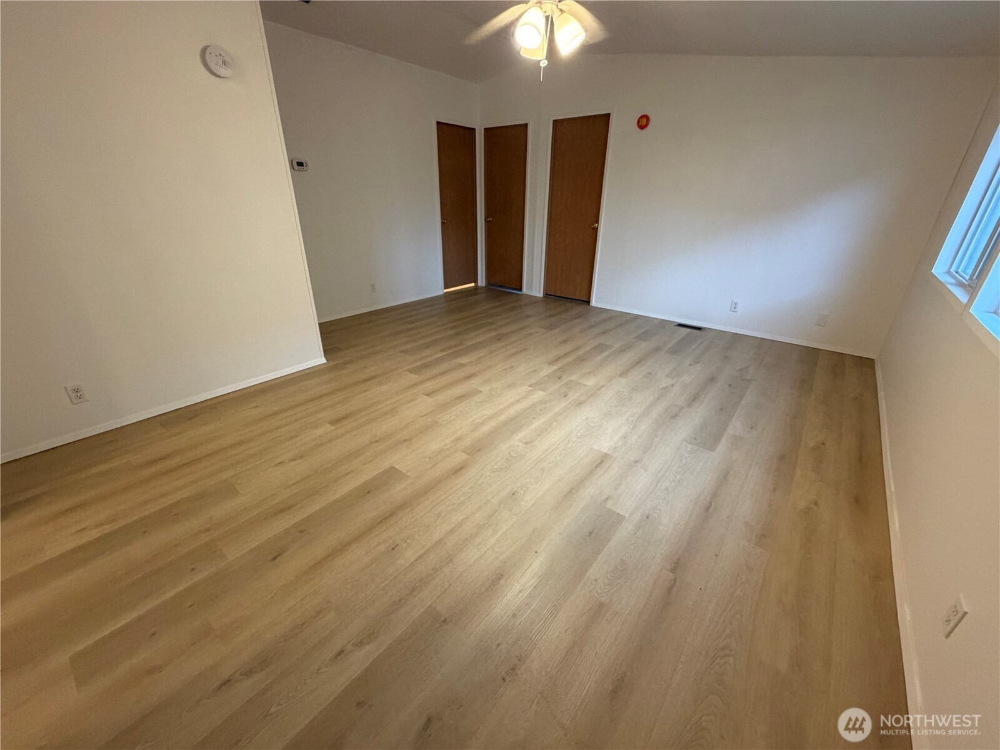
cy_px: 375
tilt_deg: -24.3
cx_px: 500
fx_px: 404
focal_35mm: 14
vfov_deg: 85.7
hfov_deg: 102.1
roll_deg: -0.2
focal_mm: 2.22
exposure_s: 1/60
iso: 400
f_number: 2.2
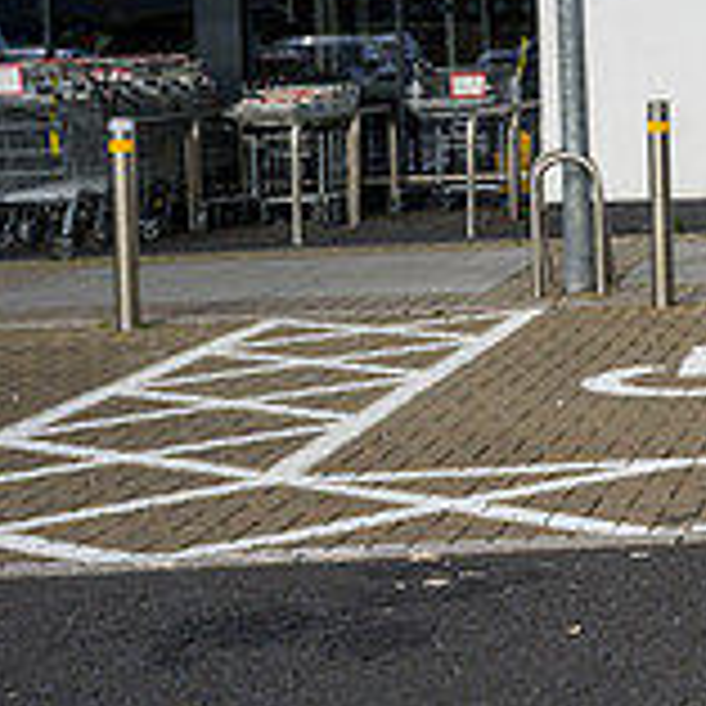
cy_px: 79
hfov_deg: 14.0
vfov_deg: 15.7
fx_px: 2538
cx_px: 1300
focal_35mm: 110
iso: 100
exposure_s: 1/200
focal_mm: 35
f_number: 9
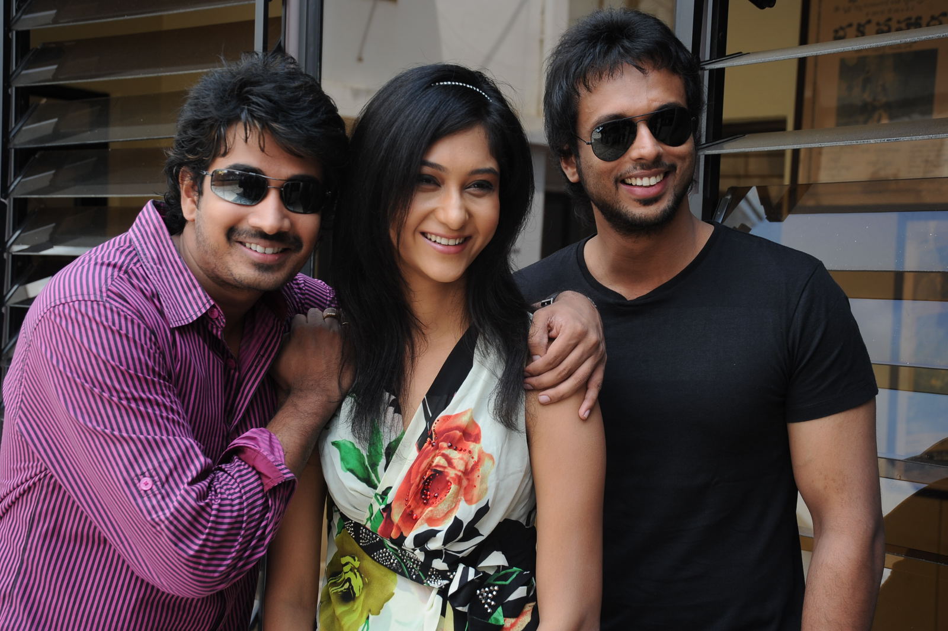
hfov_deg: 34.5
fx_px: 1526
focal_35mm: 58
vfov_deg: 23.4
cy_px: 316
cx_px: 474
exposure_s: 1/125
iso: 320
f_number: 7.1
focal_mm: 58
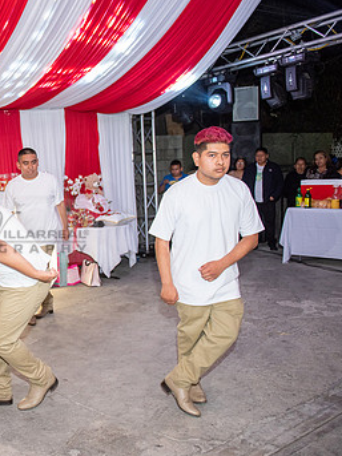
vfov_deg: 47.9
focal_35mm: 39
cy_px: 231
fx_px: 514
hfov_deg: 33.1
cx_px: -15
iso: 800
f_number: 3.2
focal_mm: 24
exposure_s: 1/160
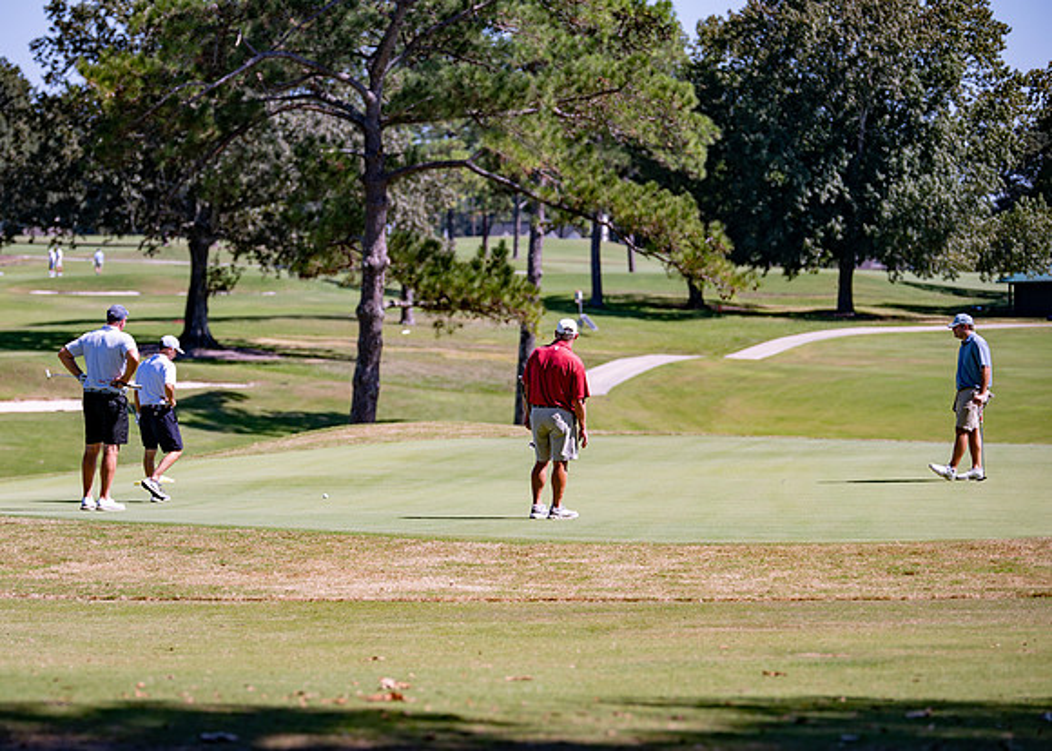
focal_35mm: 140
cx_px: 402
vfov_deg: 10.3
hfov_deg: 14.3
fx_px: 4182
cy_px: 432
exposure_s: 1/1600
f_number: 2.8
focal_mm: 116
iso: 100
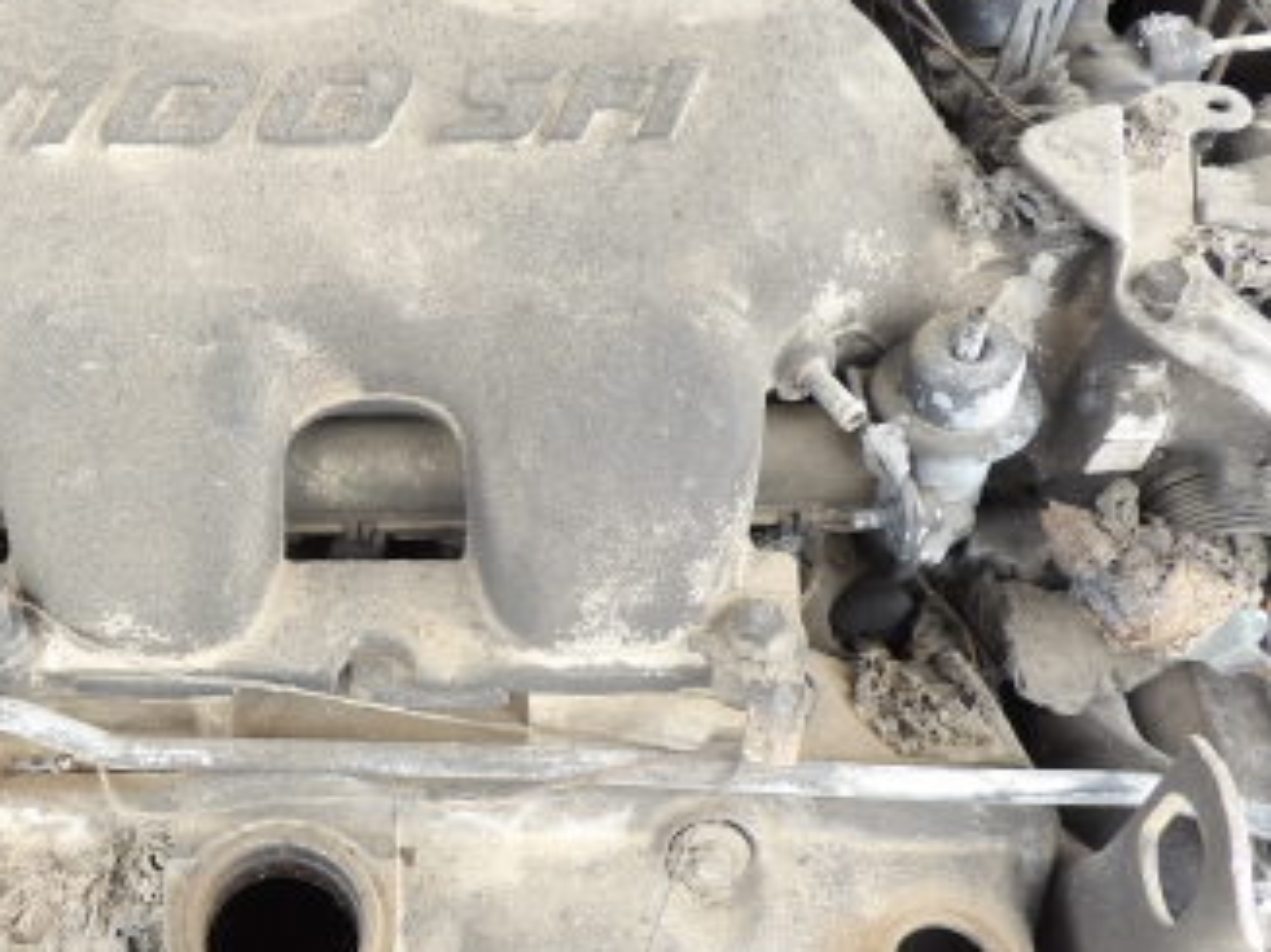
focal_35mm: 47
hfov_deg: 39.2
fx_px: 1725
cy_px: 563
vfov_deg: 30.8
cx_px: 295
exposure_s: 1/73
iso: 100
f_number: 3.2
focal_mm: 4.3
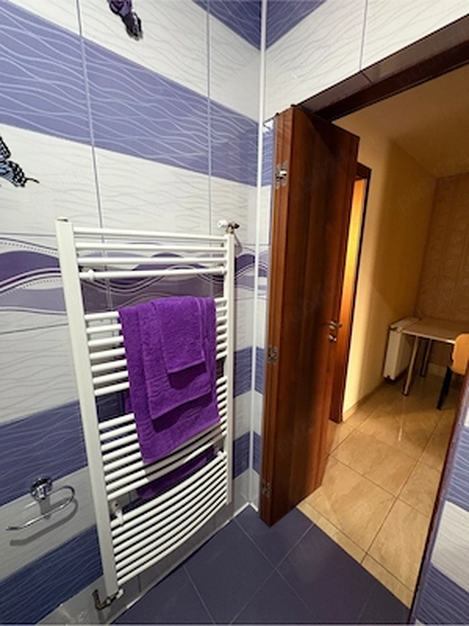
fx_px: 253
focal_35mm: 14
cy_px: 313
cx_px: 234
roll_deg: -0.4
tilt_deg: -11.9
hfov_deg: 85.7
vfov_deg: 102.1
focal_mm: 2.22
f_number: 2.2
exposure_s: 1/33
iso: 640
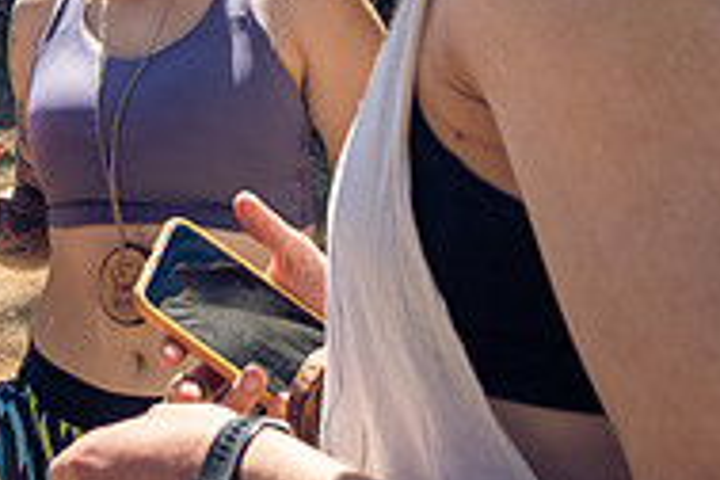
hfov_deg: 30.2
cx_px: 91
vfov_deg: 18.8
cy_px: -230
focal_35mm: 64
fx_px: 1280
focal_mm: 10
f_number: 4
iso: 250
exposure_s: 1/800
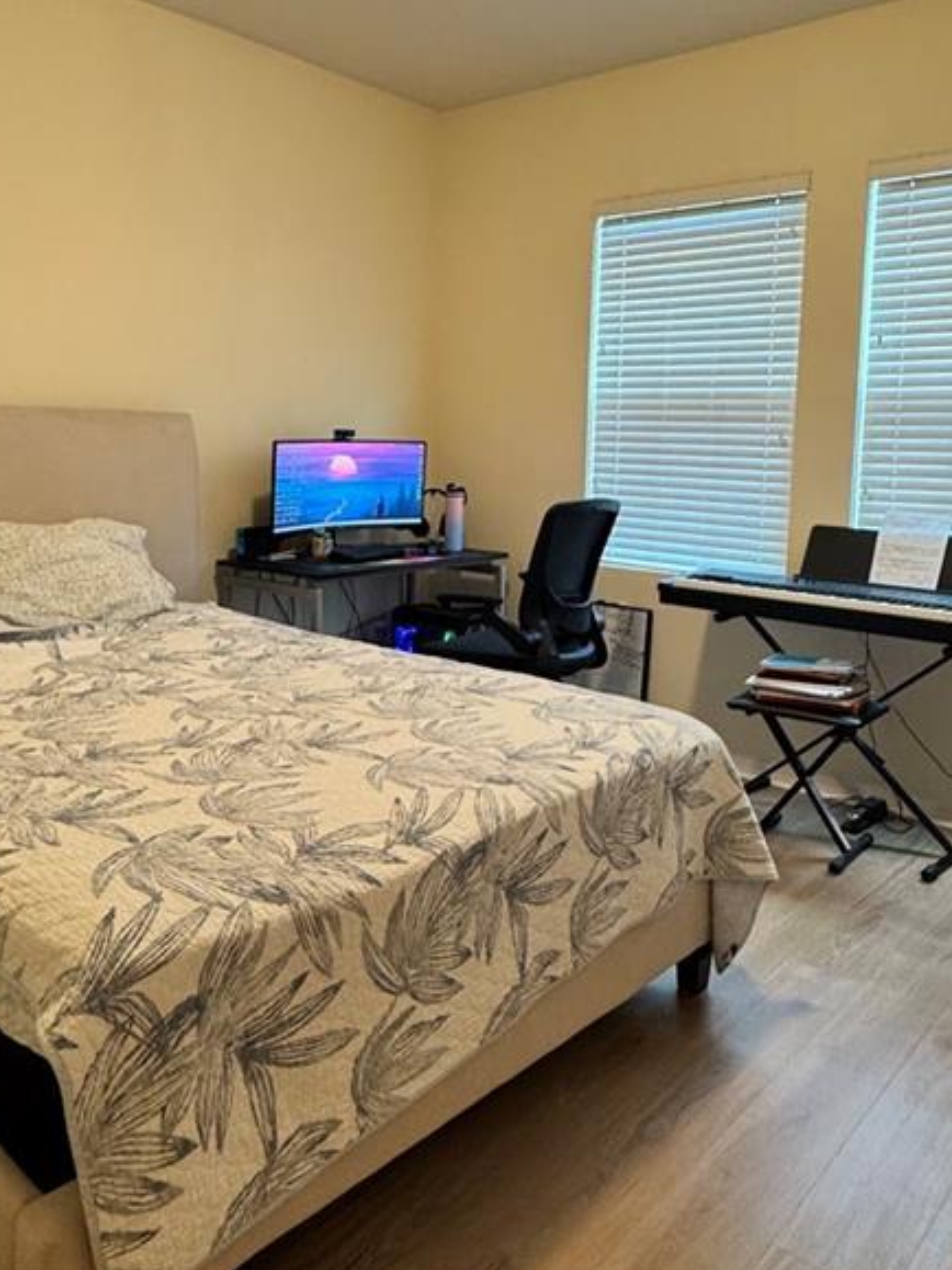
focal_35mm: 29
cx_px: 469
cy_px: 544
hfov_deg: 48.2
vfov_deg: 61.4
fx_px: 1064
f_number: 2.2
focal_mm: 2.22
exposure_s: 1/60
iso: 400
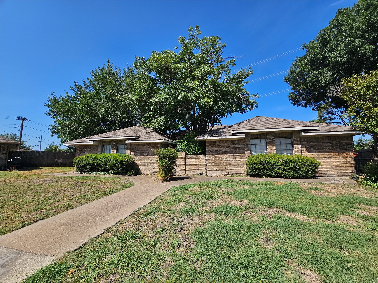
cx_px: 189
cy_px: 142
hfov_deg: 106.2
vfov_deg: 89.9
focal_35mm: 13
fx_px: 142
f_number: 2.2
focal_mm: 2.2
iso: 50
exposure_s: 1/2308
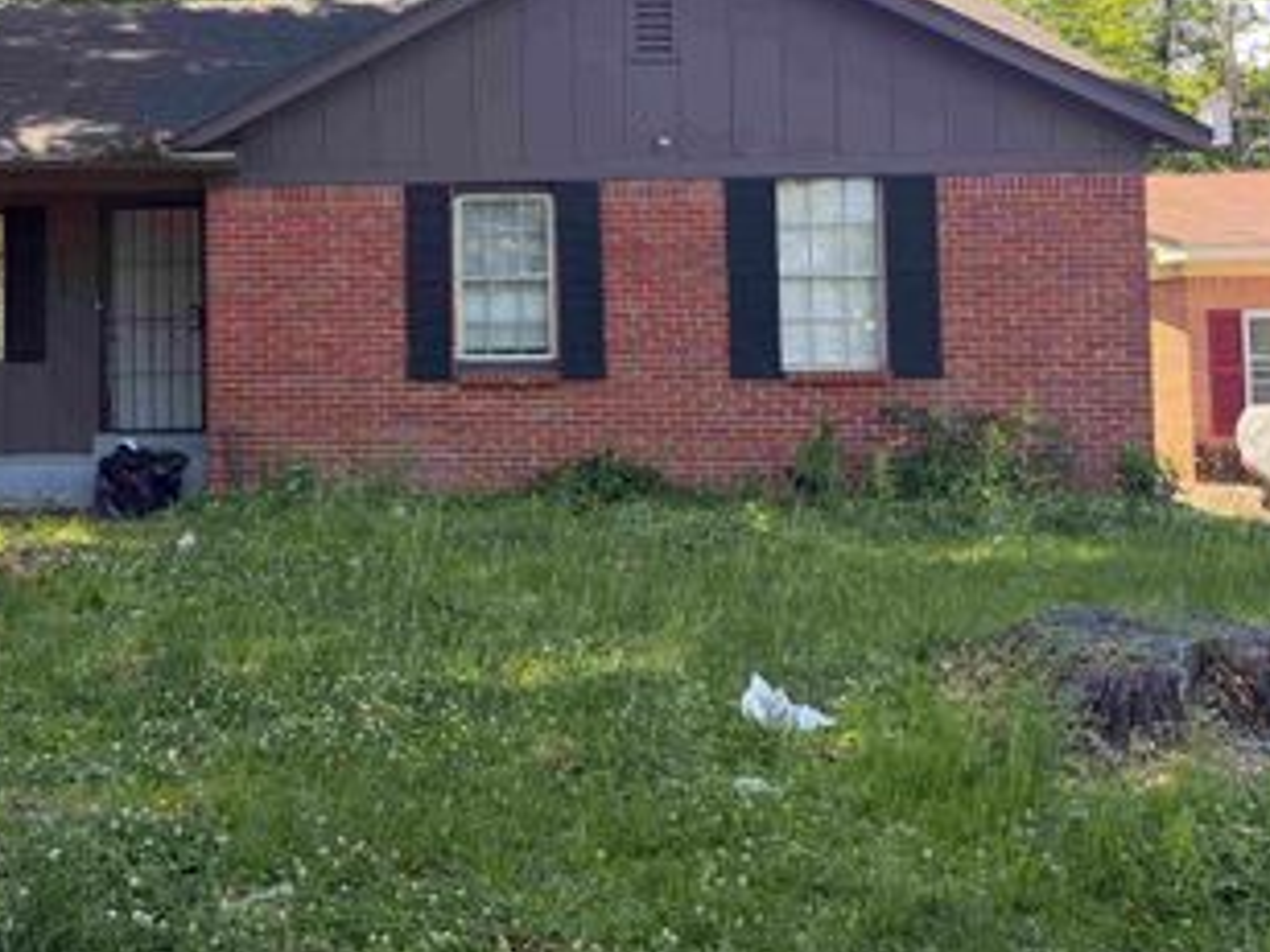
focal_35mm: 39
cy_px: 291
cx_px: 309
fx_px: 1431
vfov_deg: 36.3
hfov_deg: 46.1
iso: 100
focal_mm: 6.76
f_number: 1.78
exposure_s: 1/898
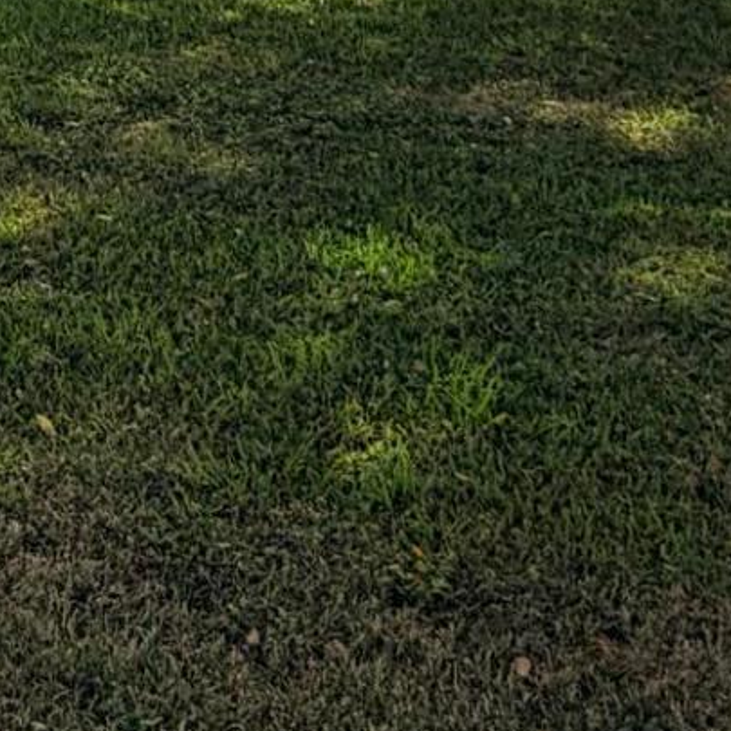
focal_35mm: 88
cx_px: -415
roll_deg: -3.3
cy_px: -440
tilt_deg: +0.3
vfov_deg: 17.3
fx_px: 2102
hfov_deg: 17.4
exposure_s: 1/770
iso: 25
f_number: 2.2
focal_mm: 2.22
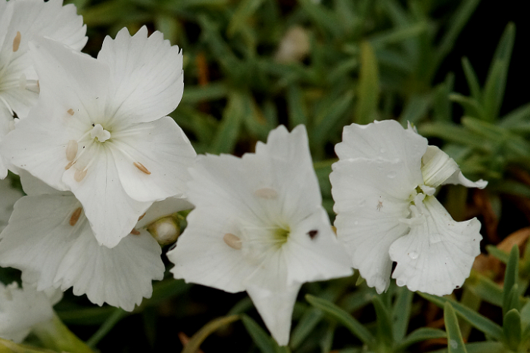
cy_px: 228
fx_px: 3784
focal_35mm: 257
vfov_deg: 5.3
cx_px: 103
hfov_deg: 8.0
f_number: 8
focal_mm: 100
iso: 640
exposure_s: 1/160
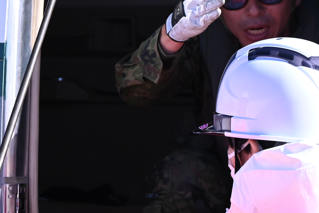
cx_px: 46
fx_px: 1976
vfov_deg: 6.2
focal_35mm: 223
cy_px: 117
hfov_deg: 9.2
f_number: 6.3
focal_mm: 82
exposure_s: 1/1600
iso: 800
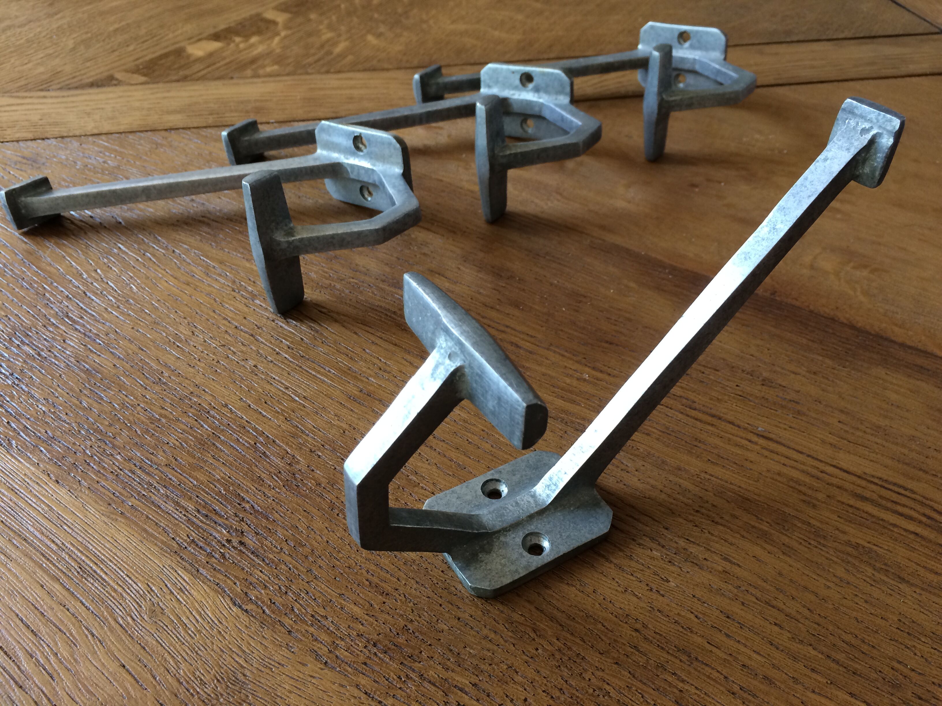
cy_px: 353
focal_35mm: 29
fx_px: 789
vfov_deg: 48.2
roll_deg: -2.0
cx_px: 471
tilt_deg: -42.2
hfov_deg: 61.7
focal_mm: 4.15
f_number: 2.2
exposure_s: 1/33
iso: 64
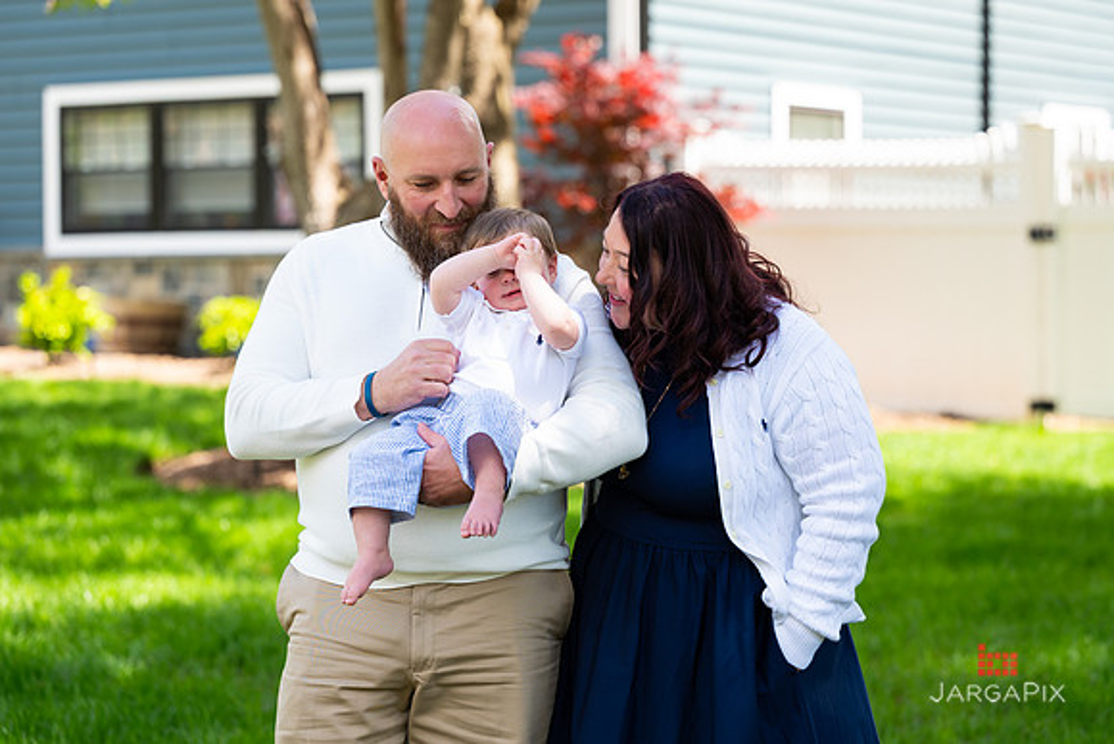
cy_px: 355
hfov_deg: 19.7
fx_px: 3209
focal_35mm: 104
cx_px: 561
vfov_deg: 13.2
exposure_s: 1/640
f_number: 3.2
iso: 200
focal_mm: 94
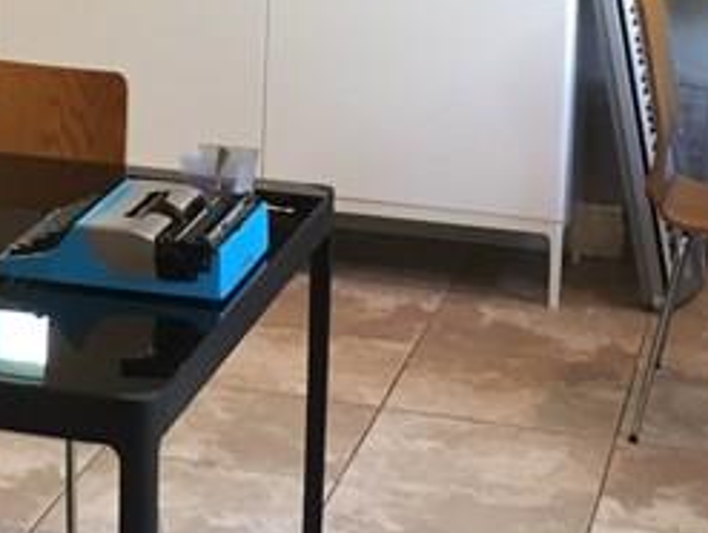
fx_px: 2458
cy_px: -123
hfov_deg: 15.8
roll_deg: -1.3
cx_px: -123
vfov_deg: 12.1
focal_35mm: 120
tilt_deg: -8.5
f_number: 2.2
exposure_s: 1/30
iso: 64
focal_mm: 4.15
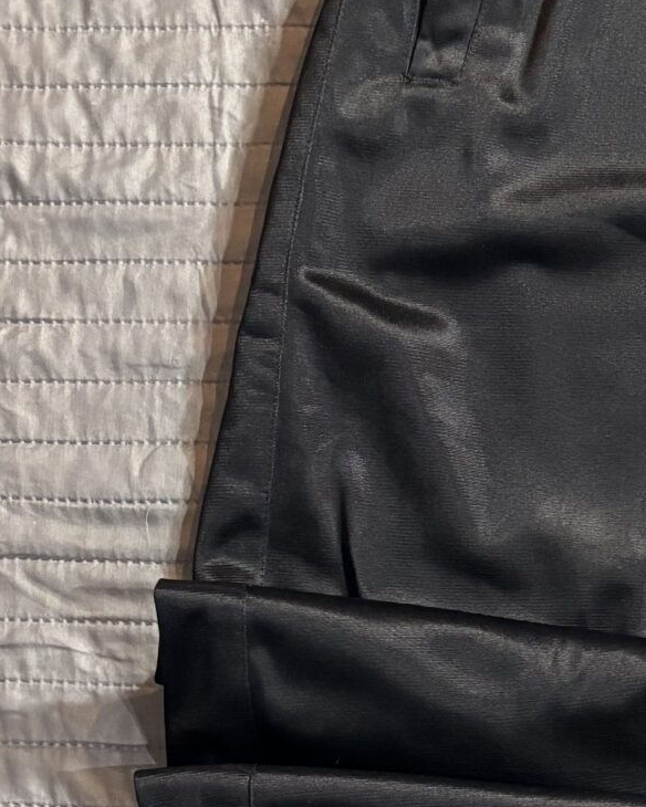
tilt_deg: -82.6
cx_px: 970
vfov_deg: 21.3
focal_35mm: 89
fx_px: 2127
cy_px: 615
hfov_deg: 15.9
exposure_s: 1/25
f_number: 1.6
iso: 500
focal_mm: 5.96
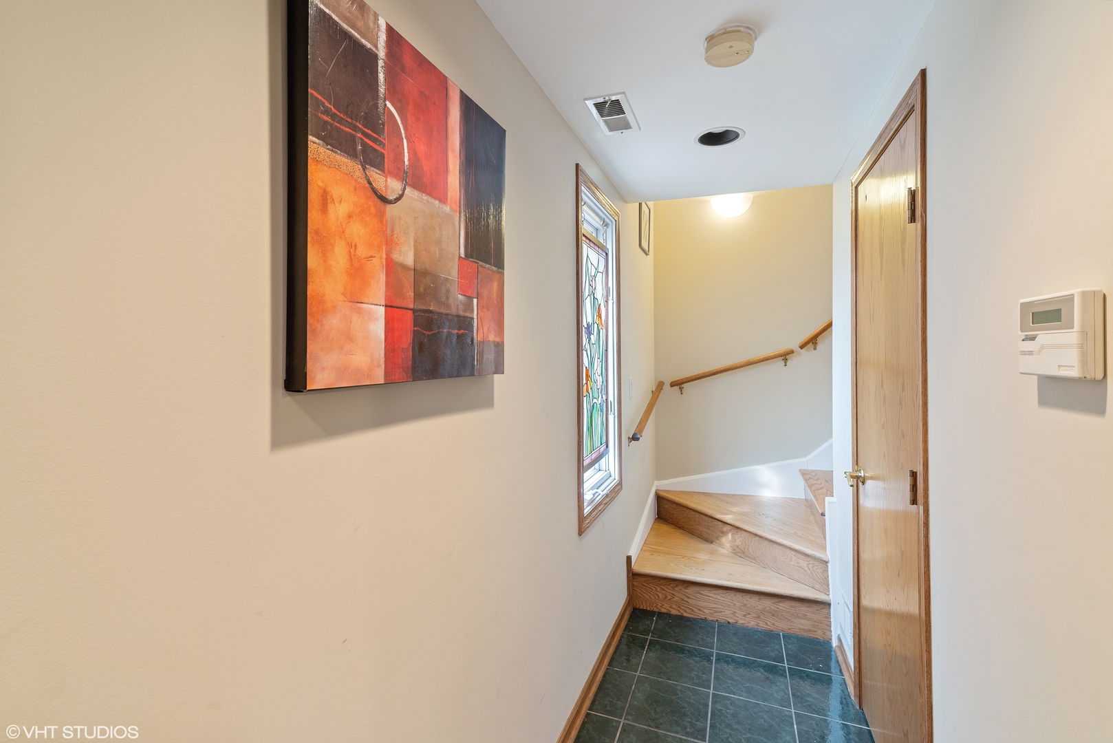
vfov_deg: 73.8
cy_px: 372
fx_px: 495
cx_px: 556
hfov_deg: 96.7
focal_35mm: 16
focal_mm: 16
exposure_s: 1/1.67
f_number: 8
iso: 200
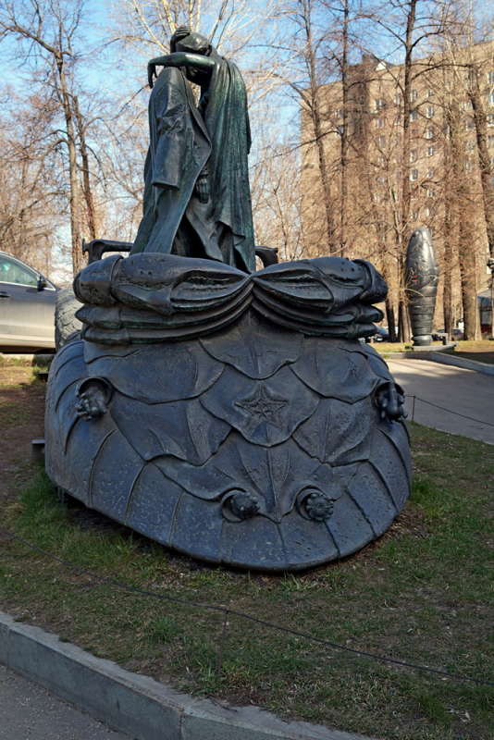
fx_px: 864
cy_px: 370
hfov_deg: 31.9
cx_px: 247
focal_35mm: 42
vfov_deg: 46.4
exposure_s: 1/100
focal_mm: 28
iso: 100
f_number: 8
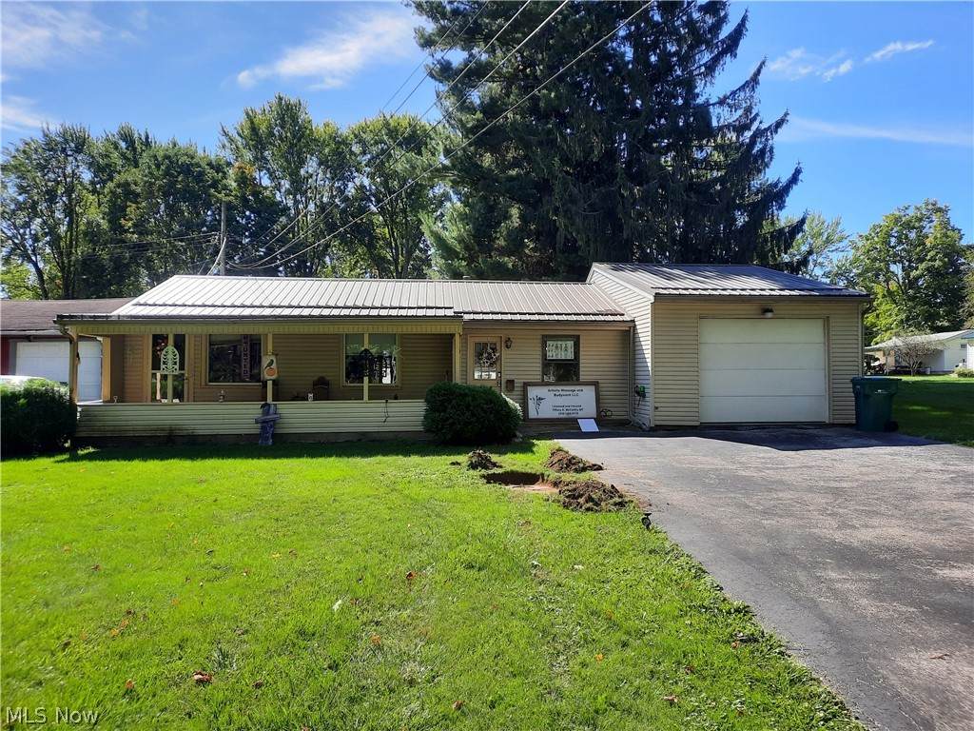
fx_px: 703
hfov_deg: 69.4
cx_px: 487
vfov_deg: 54.9
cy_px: 366
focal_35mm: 25
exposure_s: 1/567
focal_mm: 4.6
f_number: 2
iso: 32
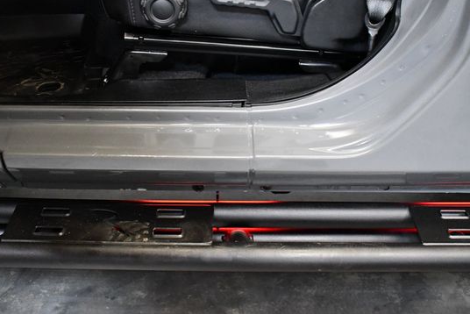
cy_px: 152
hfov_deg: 45.4
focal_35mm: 43
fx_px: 562
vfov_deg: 31.2
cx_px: 231
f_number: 3.5
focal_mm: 18
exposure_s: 1/125
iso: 3200
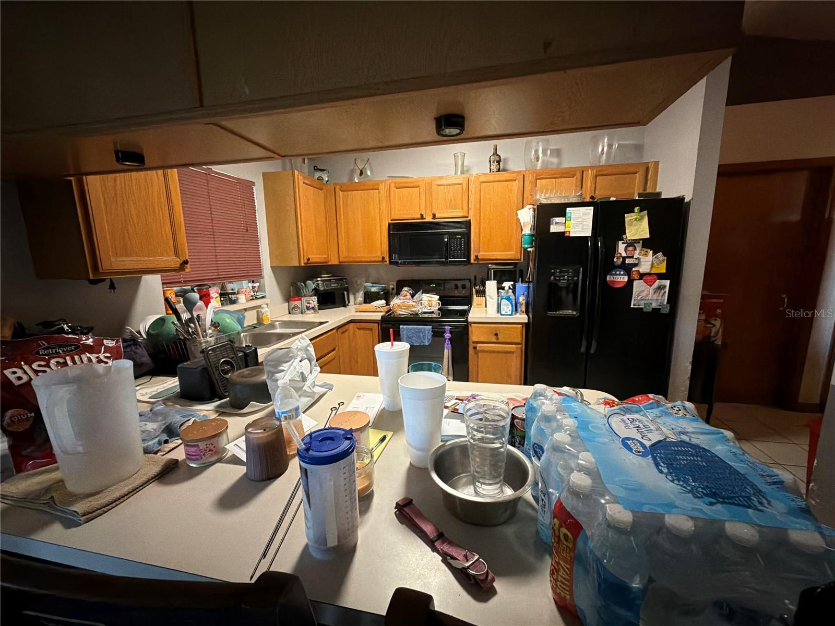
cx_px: 418
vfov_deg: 85.7
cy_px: 313
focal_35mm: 14
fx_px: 338
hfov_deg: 102.1
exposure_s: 1/40
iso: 1000
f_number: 2.2
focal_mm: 2.22
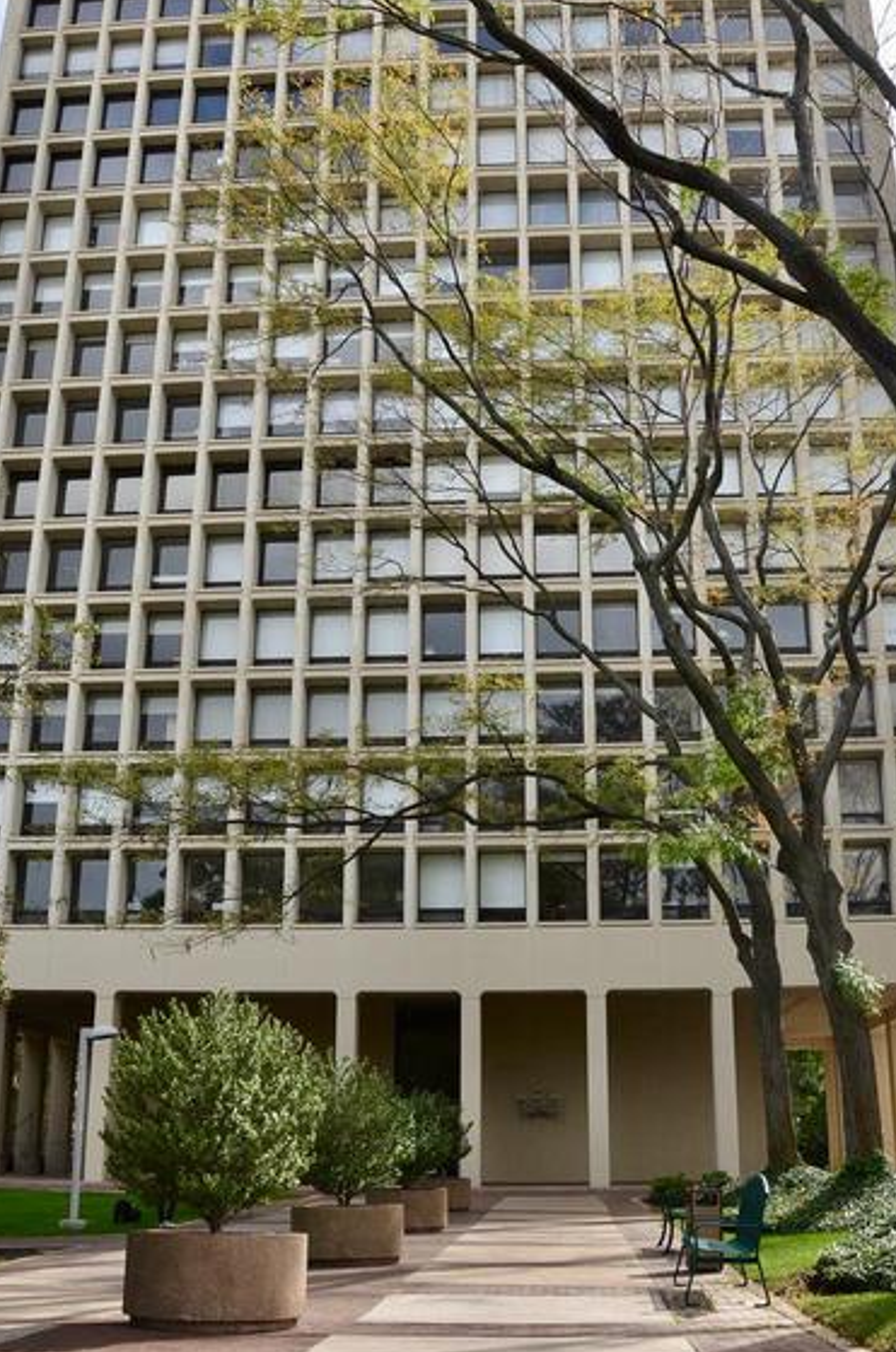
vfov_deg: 52.0
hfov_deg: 35.8
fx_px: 1387
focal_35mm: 37
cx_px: 446
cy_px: 669
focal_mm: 18
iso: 100
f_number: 6.3
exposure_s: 1/250
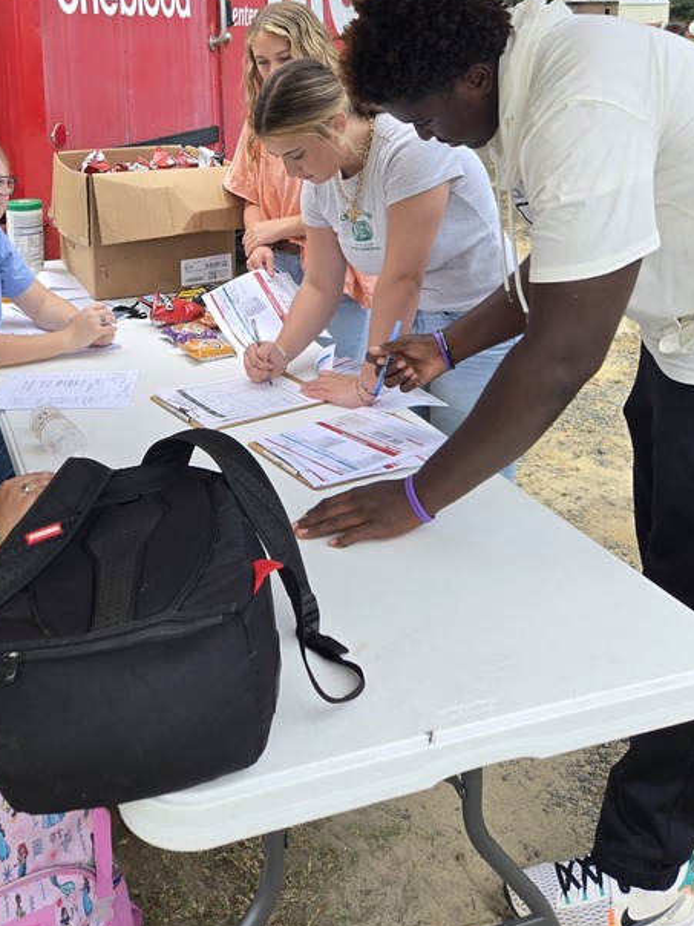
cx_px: 210
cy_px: 161
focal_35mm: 39
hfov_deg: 36.3
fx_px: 1043
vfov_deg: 45.0
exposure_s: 1/308
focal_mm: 5.4
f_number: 1.8
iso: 25
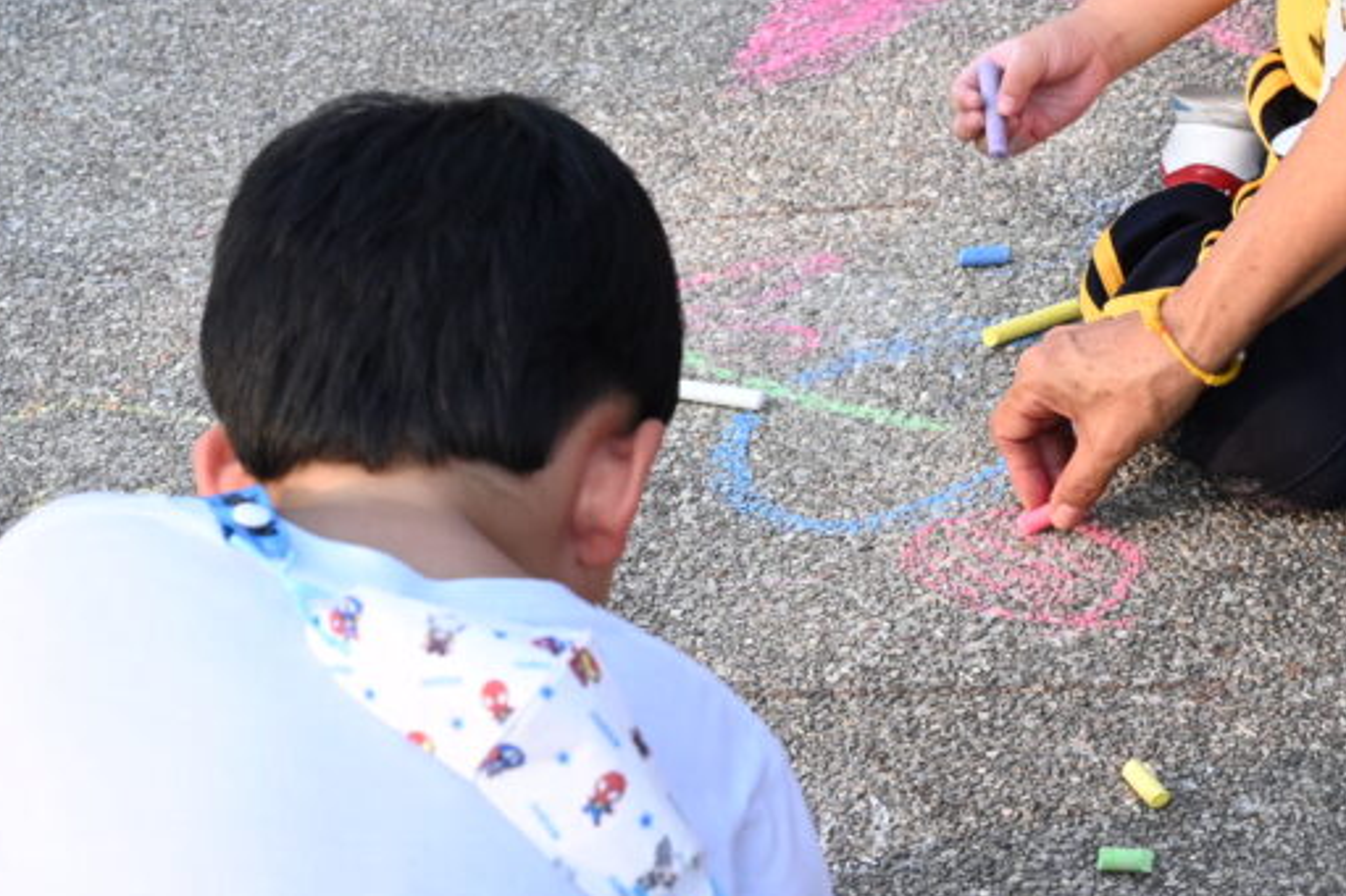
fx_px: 5158
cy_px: 3
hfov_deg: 14.8
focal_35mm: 138
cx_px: 1138
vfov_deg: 9.9
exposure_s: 1/640
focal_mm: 46
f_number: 5
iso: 400
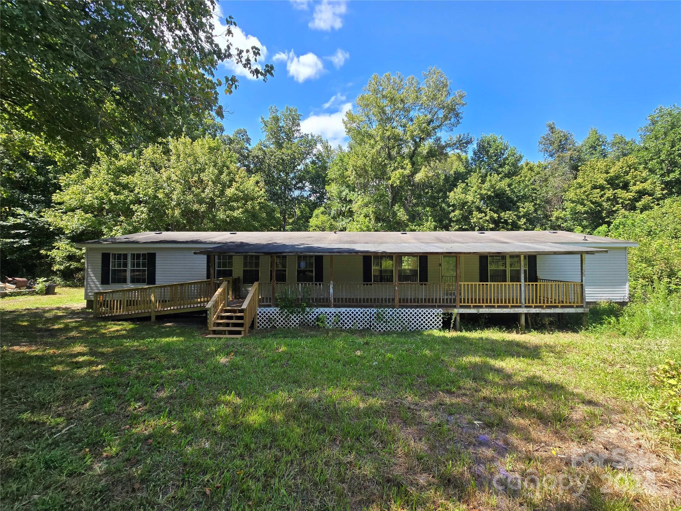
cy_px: 256
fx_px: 256
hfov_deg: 106.2
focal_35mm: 13
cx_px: 340
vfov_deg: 89.9
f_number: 2.2
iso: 50
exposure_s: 1/970
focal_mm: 2.2
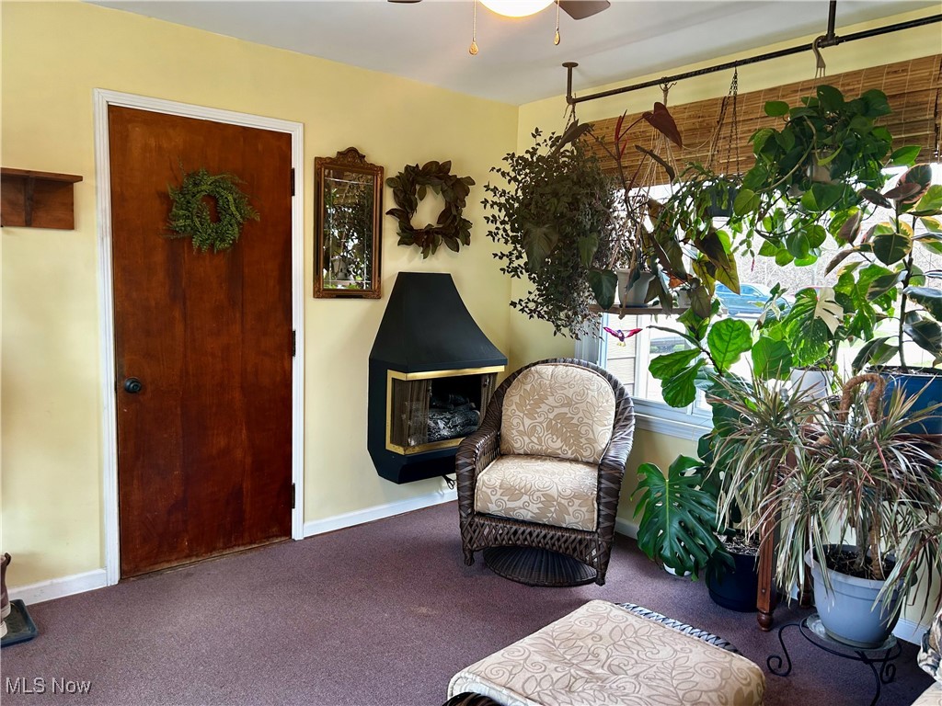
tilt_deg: -5.9
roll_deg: -0.5
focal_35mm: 26
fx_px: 708
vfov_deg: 53.1
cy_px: 353
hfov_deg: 67.3
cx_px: 471
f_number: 1.5
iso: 80
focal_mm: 5.7
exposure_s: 1/60
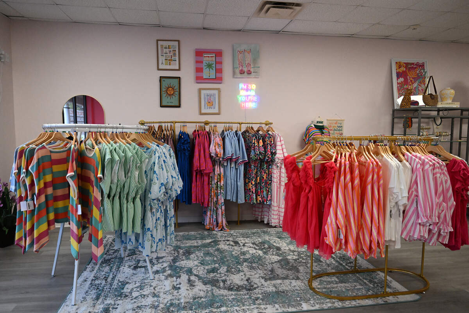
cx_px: 234
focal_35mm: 24
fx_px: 313
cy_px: 156
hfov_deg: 73.7
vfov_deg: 53.1
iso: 5000
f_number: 4
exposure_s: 1/500
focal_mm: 24
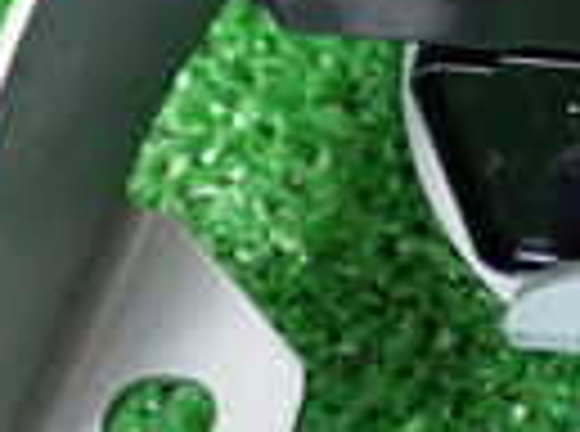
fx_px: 2339
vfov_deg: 10.2
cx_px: 1007
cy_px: -243
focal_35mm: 140
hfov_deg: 12.9
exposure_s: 1/60
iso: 500
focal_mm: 5.4
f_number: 2.3
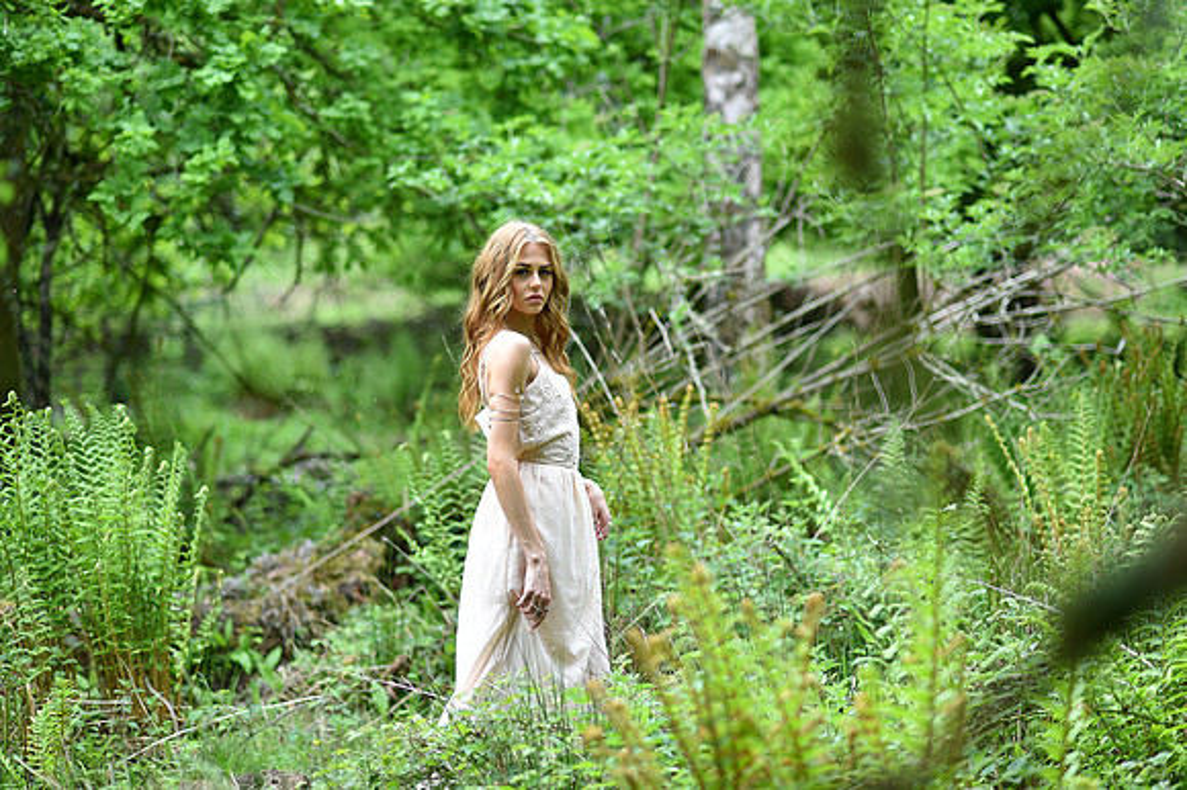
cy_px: 395
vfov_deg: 16.1
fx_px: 2801
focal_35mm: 85
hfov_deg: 23.9
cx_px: 594
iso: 320
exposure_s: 1/1600
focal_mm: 85
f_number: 2
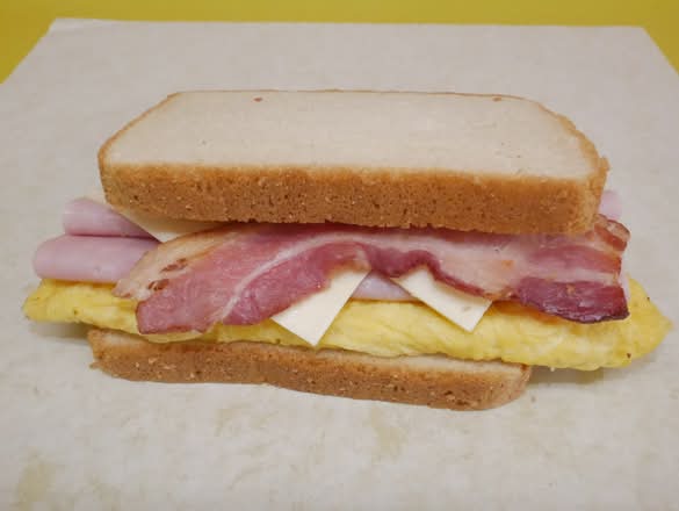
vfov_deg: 49.8
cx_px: 340
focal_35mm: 28
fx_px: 550
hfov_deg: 63.4
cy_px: 256
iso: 6400
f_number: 13
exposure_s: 1/160
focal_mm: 14
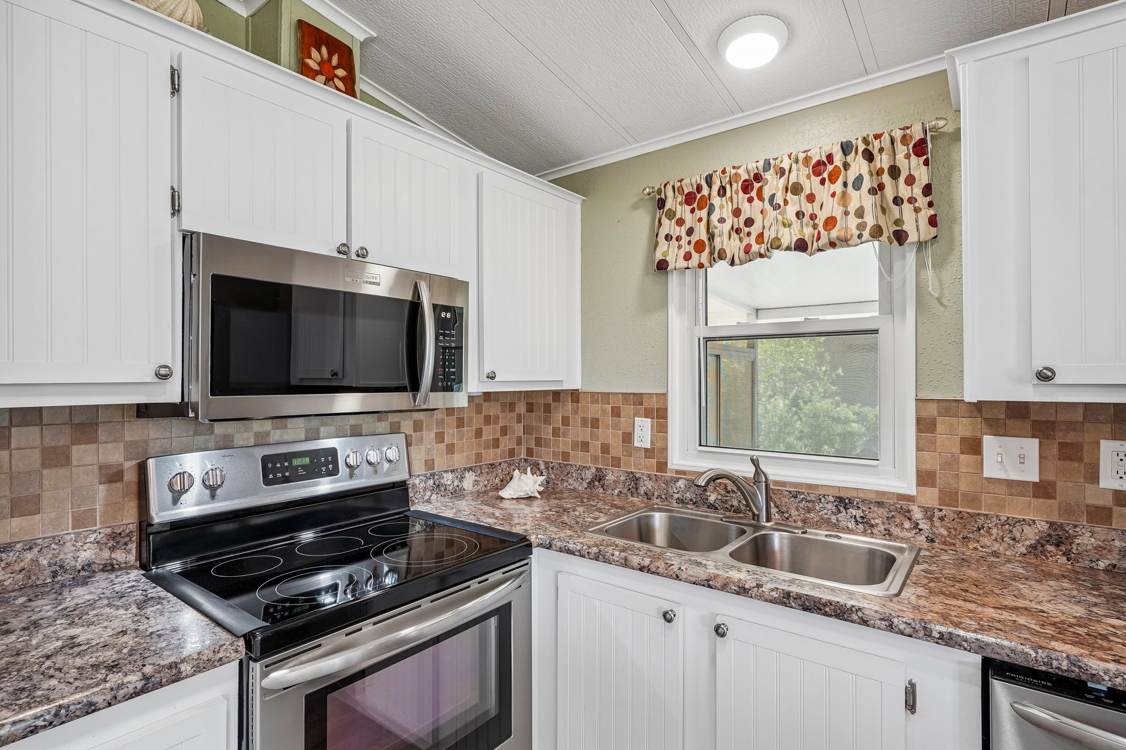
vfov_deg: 67.4
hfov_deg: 90.0
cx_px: 563
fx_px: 563
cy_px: 375
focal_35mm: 18
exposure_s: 1/13
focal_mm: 18
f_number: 8
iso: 400
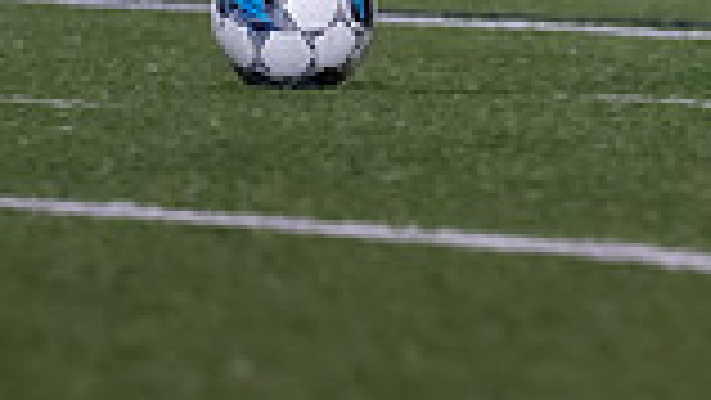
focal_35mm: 1121
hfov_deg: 1.9
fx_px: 21141
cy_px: -559
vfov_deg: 1.1
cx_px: 1342
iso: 2000
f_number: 2.8
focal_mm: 200
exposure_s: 1/1000
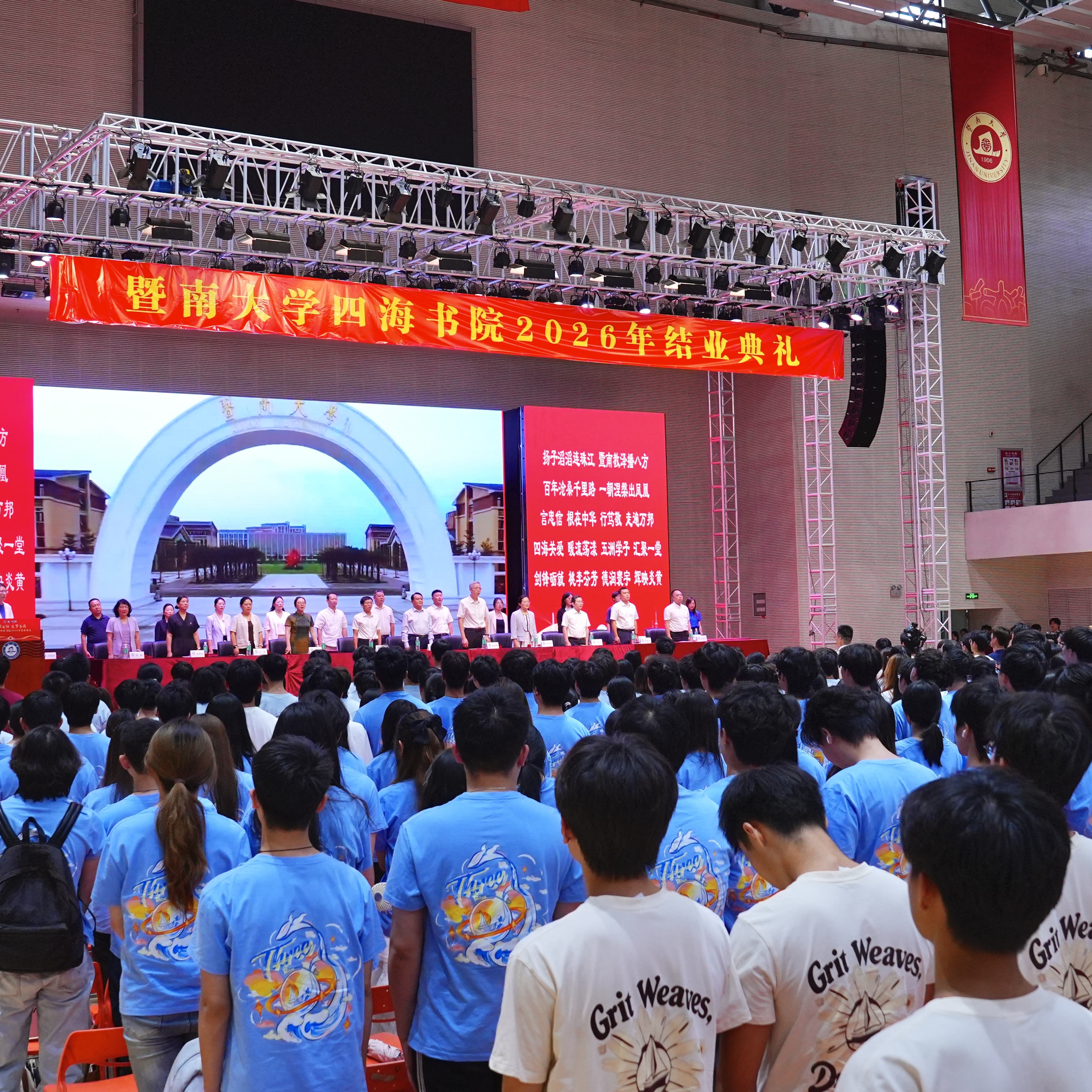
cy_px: 545
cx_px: 581
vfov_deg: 36.8
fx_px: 1642
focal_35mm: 46
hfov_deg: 36.8
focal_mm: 24
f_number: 6.3
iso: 1250
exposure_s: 1/160
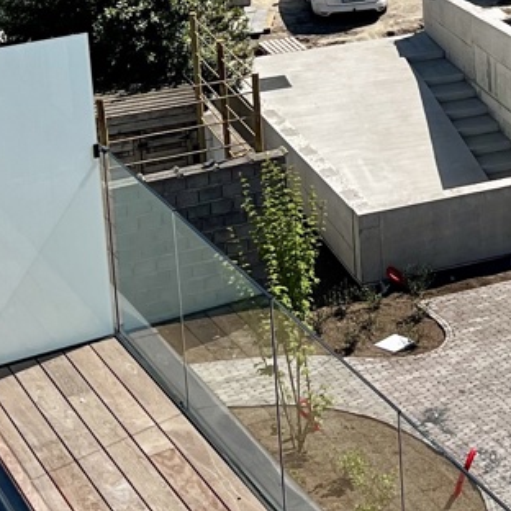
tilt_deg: -12.7
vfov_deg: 15.8
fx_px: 1770
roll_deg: +0.5
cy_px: -90
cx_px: 706
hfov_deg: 15.5
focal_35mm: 106
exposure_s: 1/5319
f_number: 1.5
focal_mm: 5.7
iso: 50
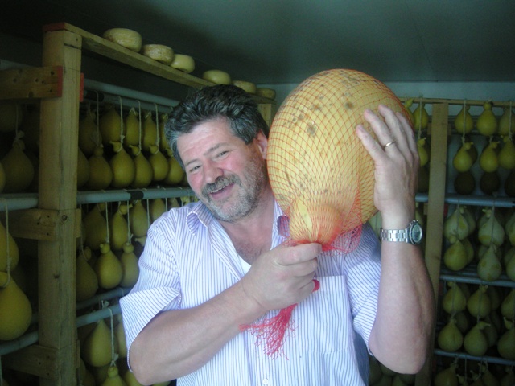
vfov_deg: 39.7
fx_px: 536
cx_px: 258
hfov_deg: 51.4
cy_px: 193
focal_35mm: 36
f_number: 2.7
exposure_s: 1/125
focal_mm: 7.5
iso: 244
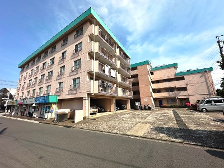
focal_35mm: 14
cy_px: 84
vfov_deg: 85.7
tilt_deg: +12.1
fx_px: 91
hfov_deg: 102.1
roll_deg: +1.6
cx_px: 112
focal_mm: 2.22
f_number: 2.2
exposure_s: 1/2506
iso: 50
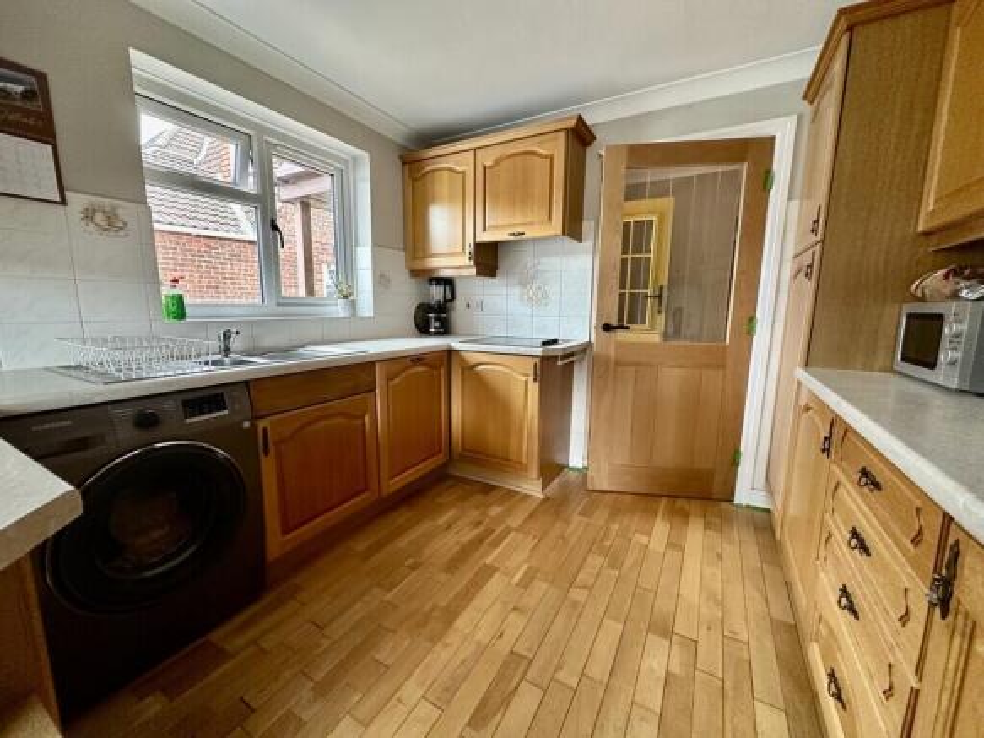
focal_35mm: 14
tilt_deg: -9.7
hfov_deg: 102.1
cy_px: 369
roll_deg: -0.9
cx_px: 492
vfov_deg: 85.7
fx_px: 398
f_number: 2.2
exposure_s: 1/63
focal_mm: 2.22
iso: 320
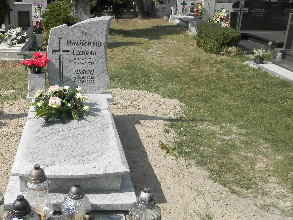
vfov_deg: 35.9
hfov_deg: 45.7
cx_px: 85
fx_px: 339
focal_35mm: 40
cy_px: 102
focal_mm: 4.5
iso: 100
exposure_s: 1/200
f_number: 8.7
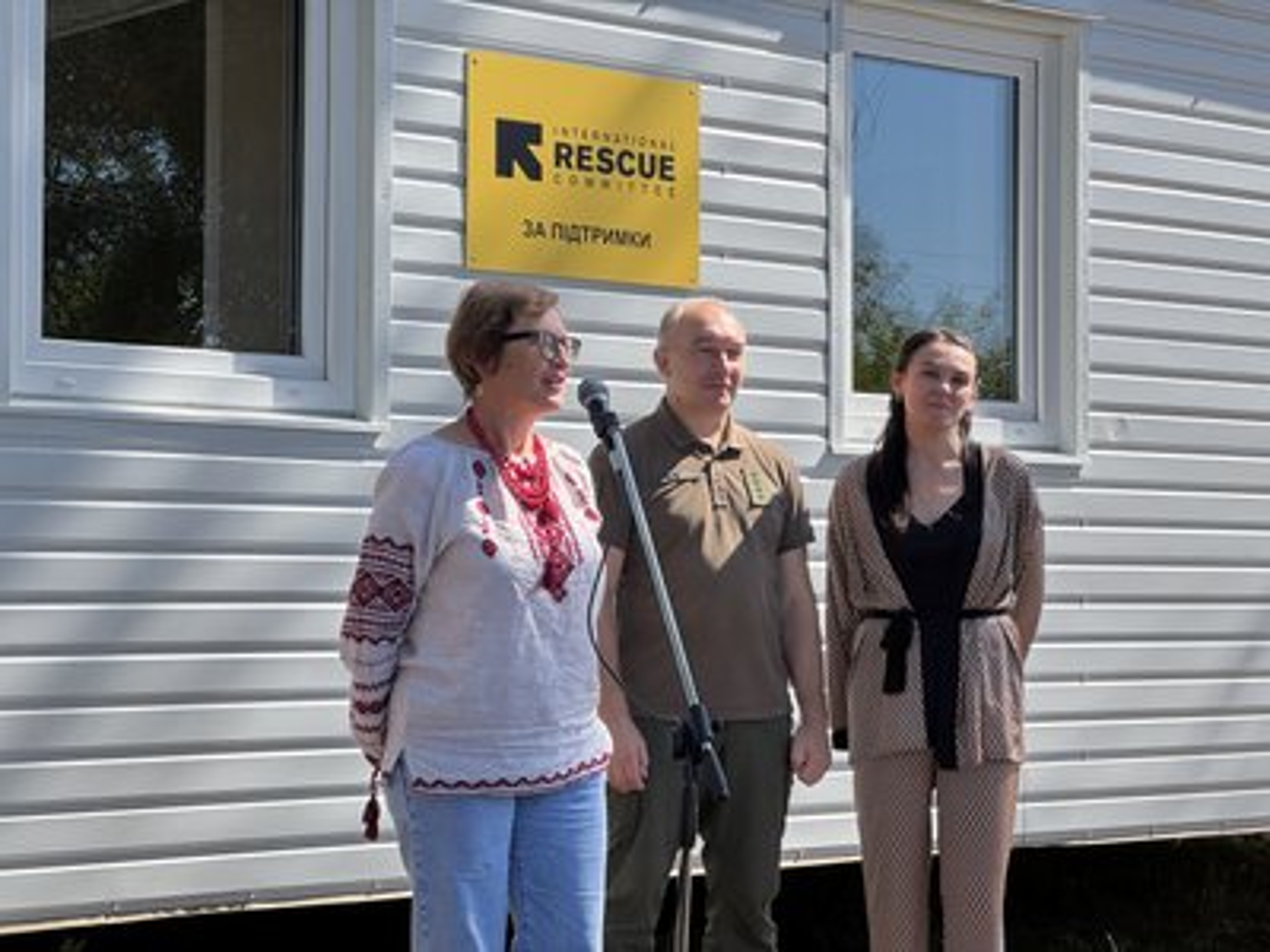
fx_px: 2825
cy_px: 476
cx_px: 635
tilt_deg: +3.0
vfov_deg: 19.1
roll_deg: -0.1
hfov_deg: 25.3
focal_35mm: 77
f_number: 2.8
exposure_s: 1/508
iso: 25
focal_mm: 9
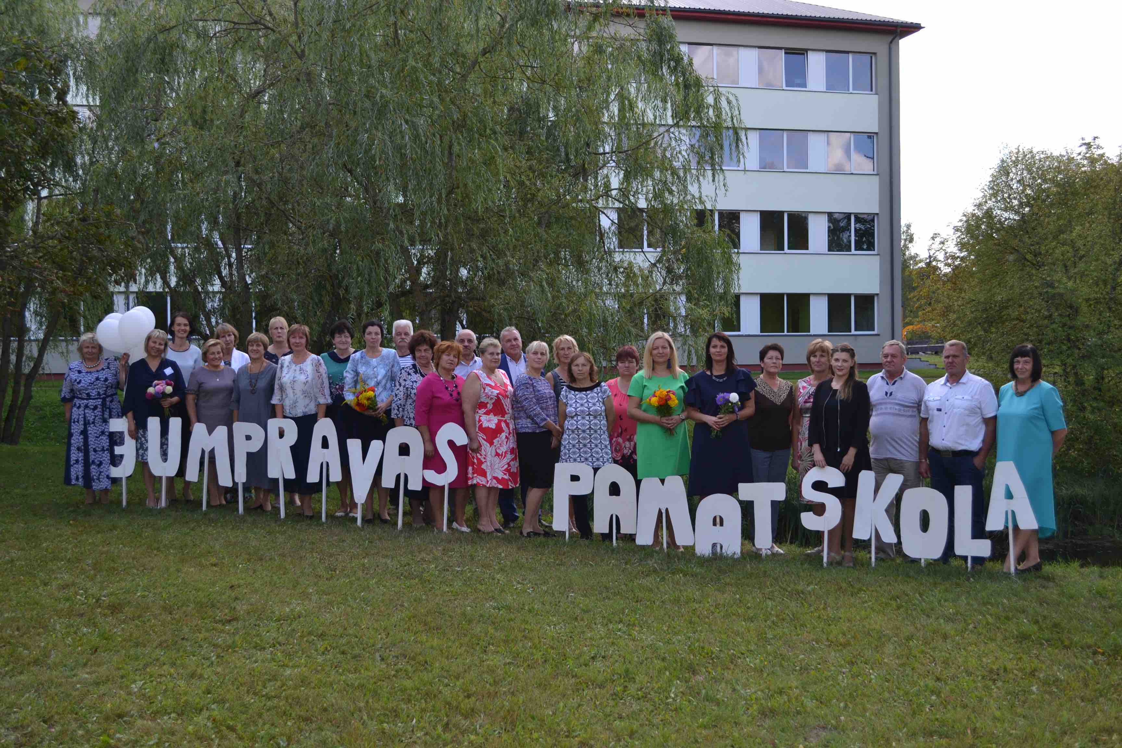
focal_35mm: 39
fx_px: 1215
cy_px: 374
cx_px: 561
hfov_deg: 49.6
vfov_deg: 34.2
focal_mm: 26
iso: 100
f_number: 5
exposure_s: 1/200
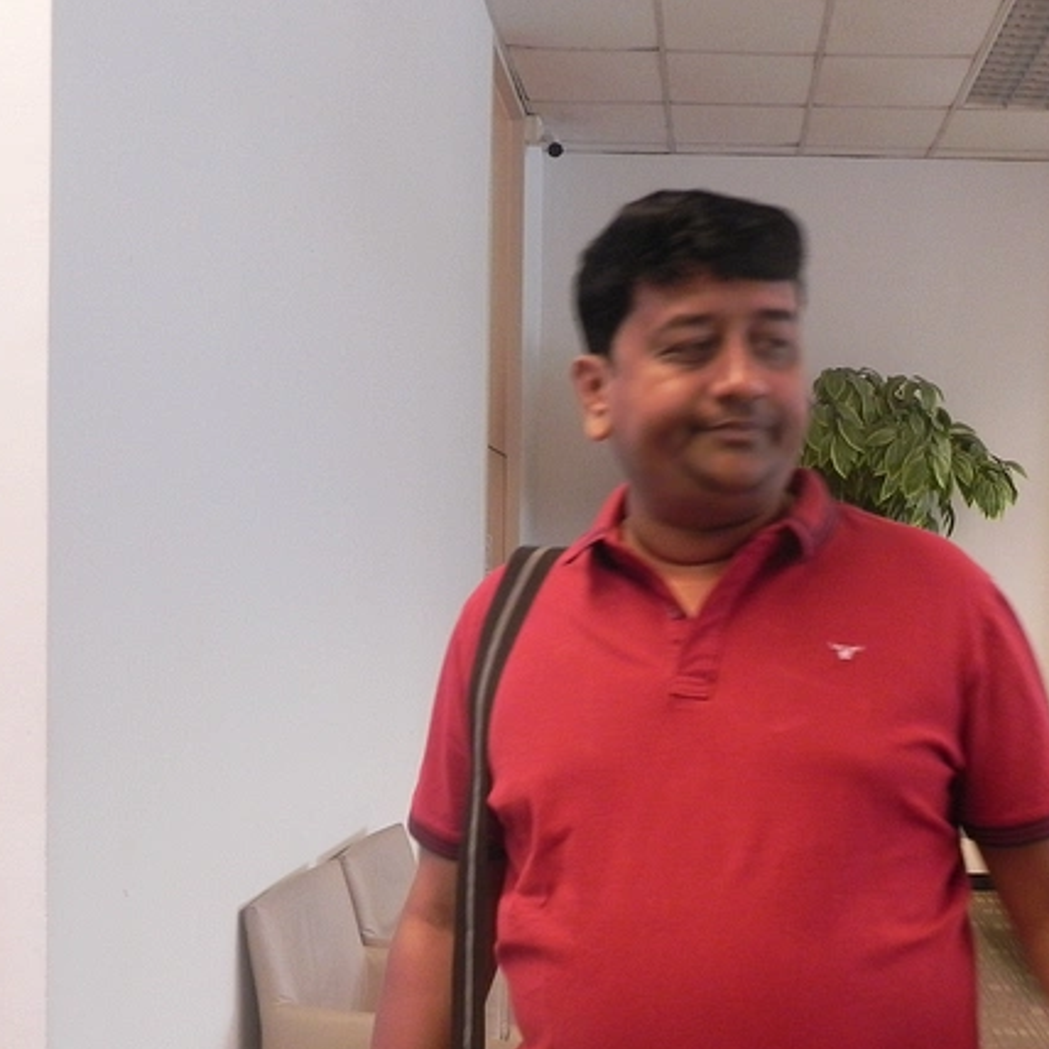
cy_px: 694
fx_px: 1474
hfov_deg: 38.9
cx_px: 672
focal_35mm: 43
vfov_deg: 38.7
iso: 241
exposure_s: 1/24.4
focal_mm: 4.6
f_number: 2.8
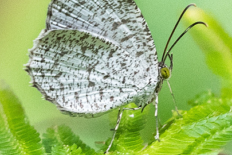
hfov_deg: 1.2
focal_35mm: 1668
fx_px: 10748
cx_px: 108
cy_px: 49
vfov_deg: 0.8
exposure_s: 1/500
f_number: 5.6
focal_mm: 150
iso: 1000
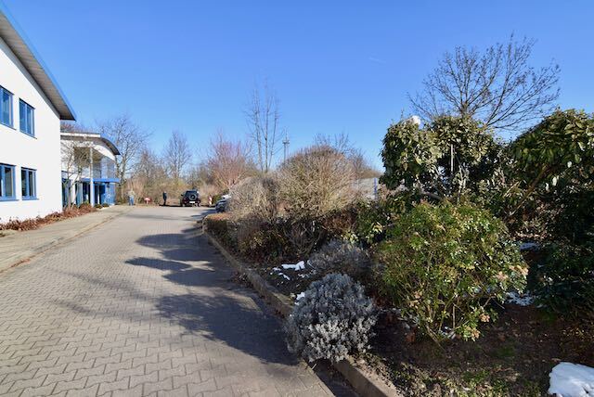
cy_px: 198
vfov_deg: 72.2
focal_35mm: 16
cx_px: 297
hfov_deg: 94.9
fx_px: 272
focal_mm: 11
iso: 100
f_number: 9
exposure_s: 1/200
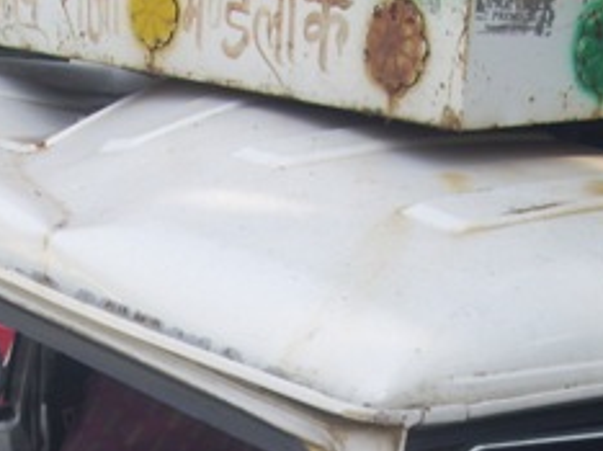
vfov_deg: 15.5
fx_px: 1618
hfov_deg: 21.1
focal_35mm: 93
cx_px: 268
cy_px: 492
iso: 80
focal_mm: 5.7
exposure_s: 1/250
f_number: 2.9
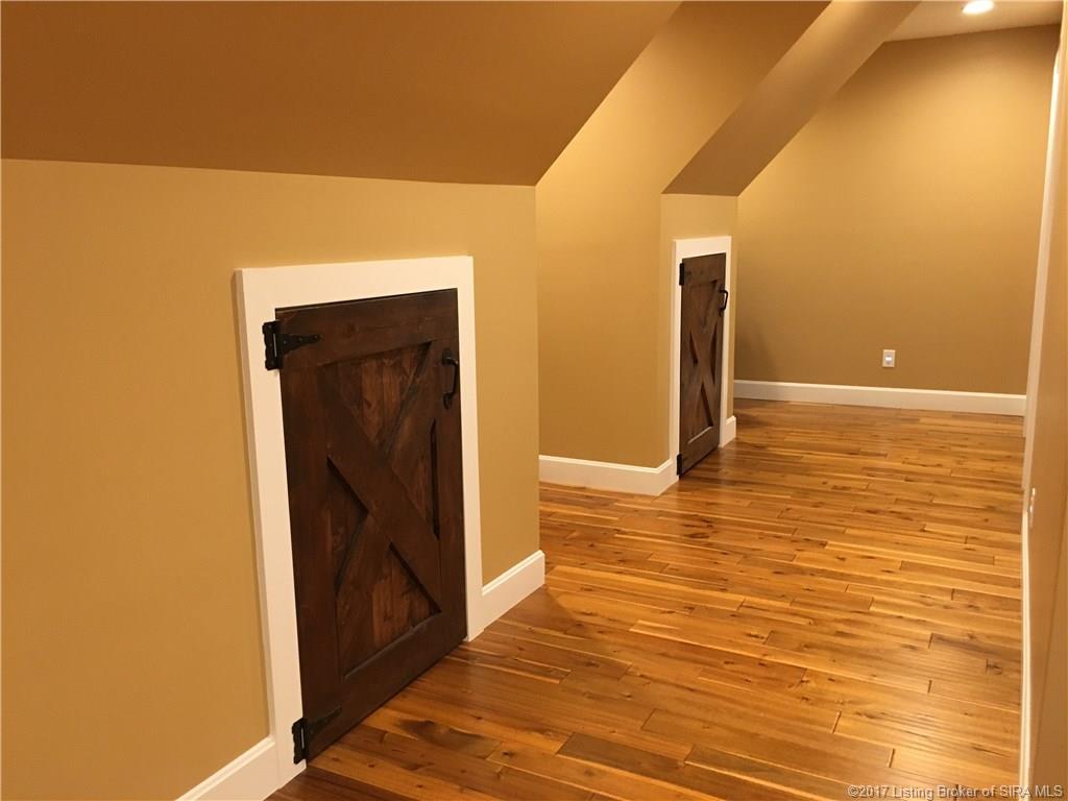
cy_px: 400
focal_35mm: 29
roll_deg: +2.5
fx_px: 895
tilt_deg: -11.0
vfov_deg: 48.2
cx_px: 534
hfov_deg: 61.7
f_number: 2.2
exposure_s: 1/24
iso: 200
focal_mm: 4.15
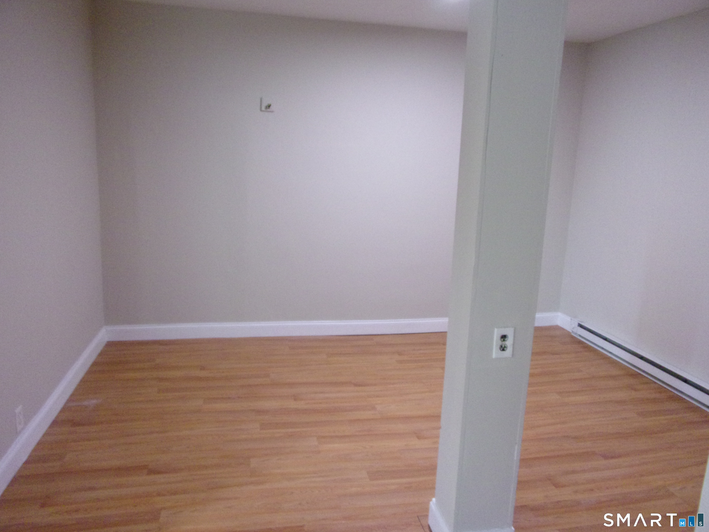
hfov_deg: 71.6
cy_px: 266
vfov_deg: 56.8
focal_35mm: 24
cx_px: 354
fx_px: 492
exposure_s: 1/17
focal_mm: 4.3
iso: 433
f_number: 3.3
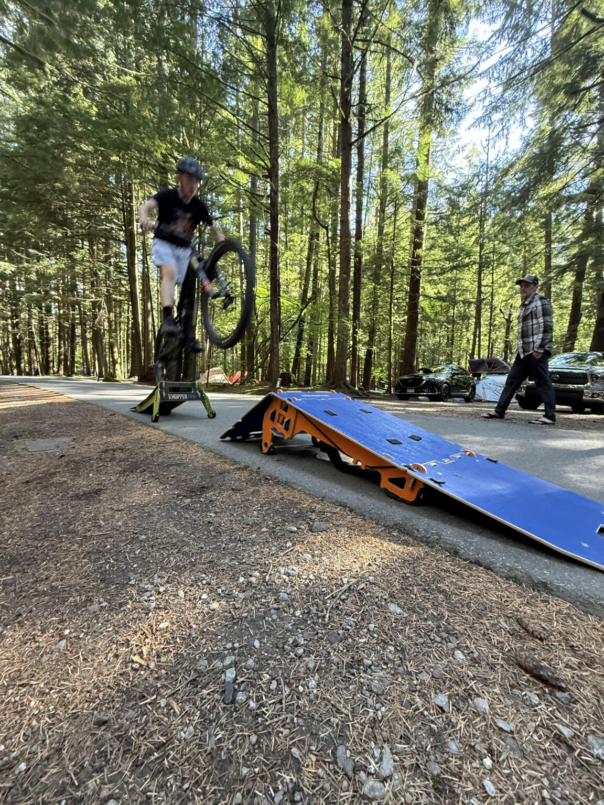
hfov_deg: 85.7
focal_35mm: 14
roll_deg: -1.2
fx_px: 326
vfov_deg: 102.1
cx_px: 302
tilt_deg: -4.4
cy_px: 402
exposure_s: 1/95
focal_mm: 2.22
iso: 400
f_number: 2.2
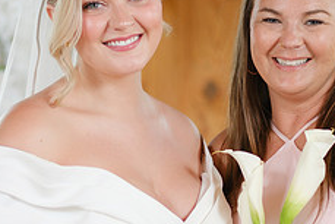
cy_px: 156
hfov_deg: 9.7
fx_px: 1983
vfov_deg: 6.5
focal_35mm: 213
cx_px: 168
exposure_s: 1/250
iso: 125
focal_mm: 56
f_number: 1.4
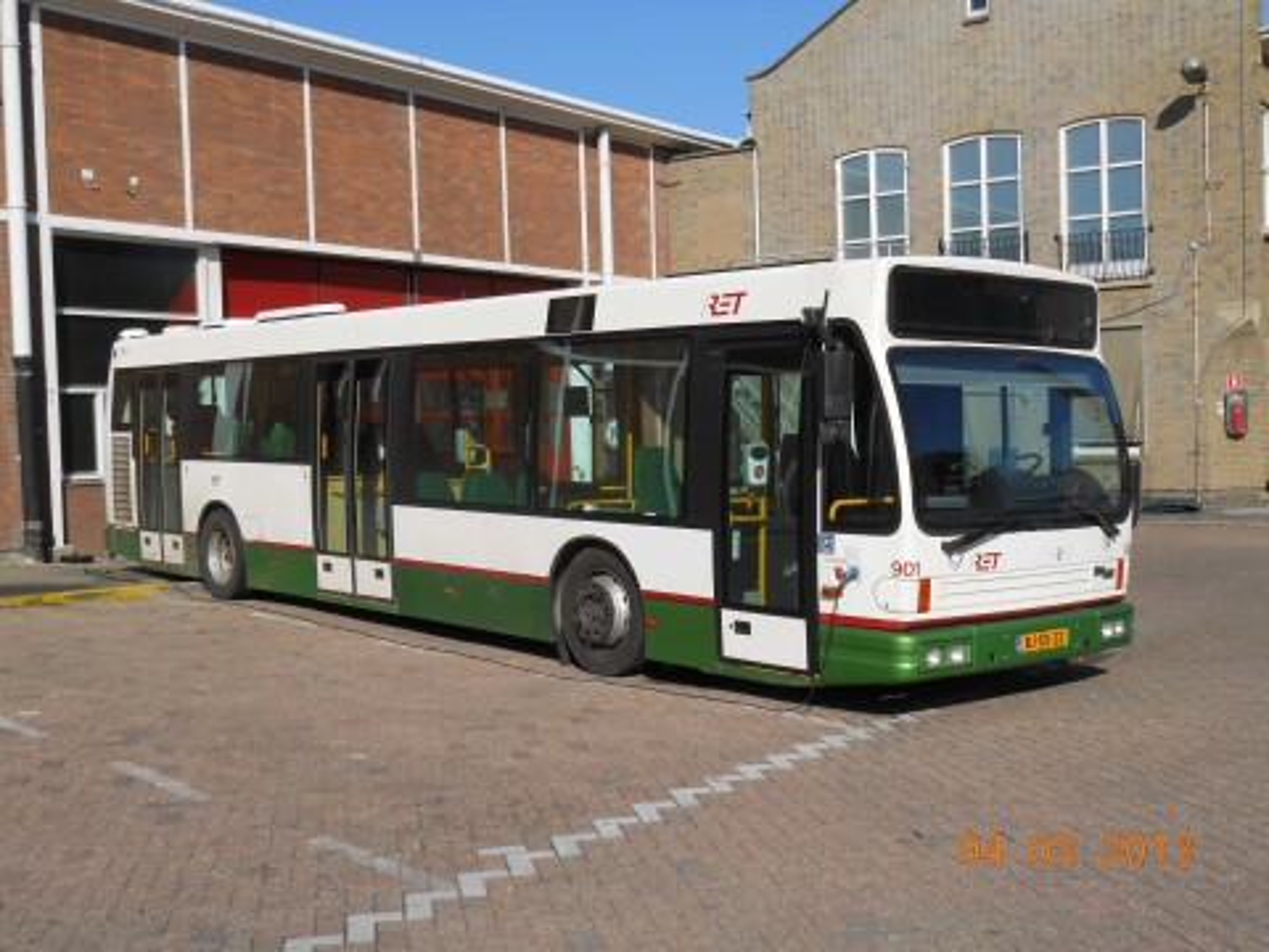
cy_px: 476
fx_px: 1613
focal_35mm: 44
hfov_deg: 42.9
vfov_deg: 32.9
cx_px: 634
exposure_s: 1/1000
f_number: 4.5
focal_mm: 7.8
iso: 80
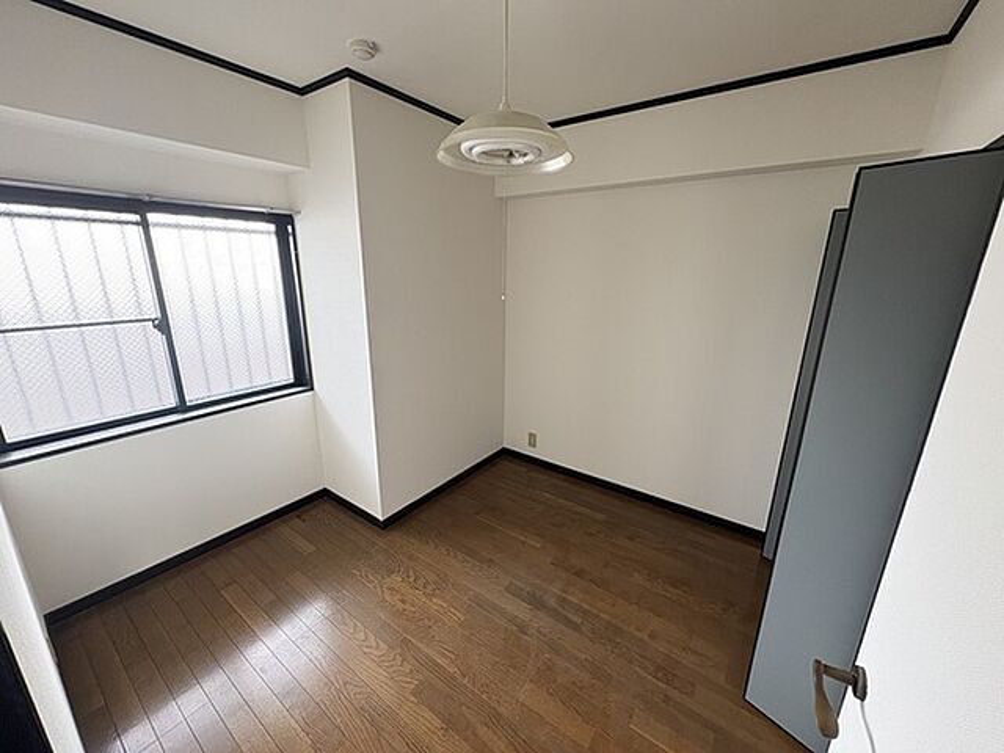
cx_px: 502
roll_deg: -0.5
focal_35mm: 14
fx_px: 406
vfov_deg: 85.7
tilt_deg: -15.4
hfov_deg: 102.1
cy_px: 376
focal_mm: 2.22
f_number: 2.2
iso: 250
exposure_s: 1/65
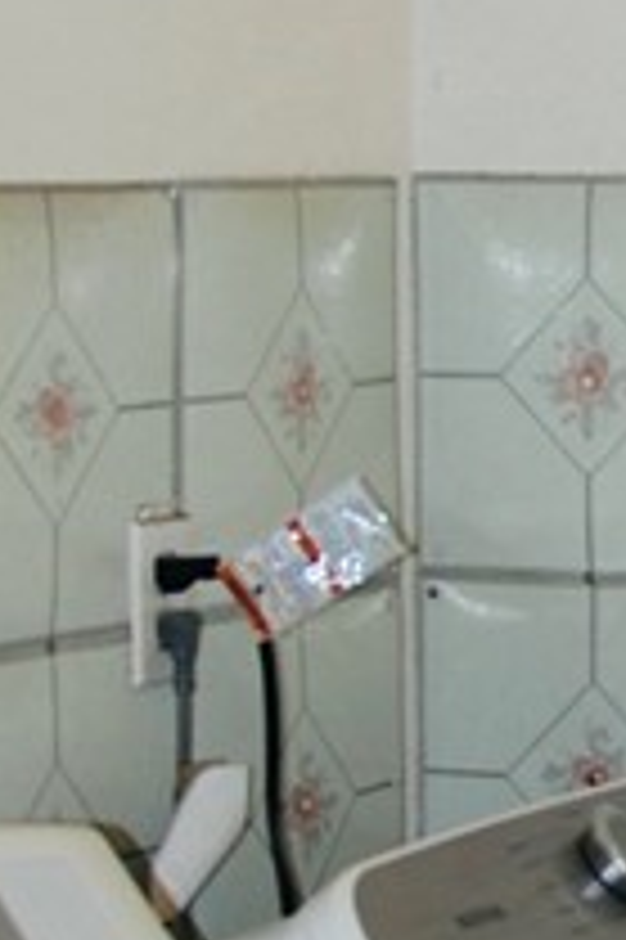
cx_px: 1088
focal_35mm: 156
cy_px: 371
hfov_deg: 8.5
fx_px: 4075
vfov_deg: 13.2
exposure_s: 1/60
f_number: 3.8
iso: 200
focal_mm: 20
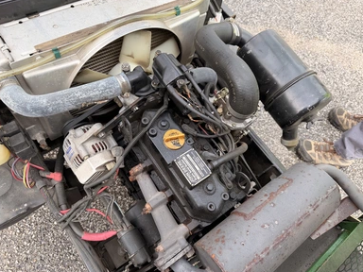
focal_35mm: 25
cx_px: 182
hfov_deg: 69.4
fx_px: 262
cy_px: 139
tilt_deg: -64.9
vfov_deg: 54.9
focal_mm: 6.76
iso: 64
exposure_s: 1/144
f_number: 1.78
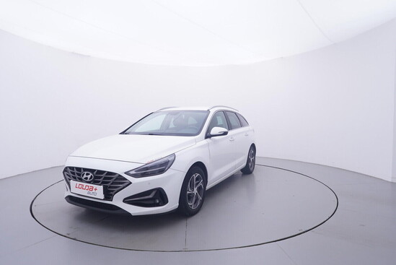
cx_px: 198
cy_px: 132
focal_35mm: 22
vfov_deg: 56.2
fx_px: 248
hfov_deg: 77.3
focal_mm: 15
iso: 200
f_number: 5
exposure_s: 1/80
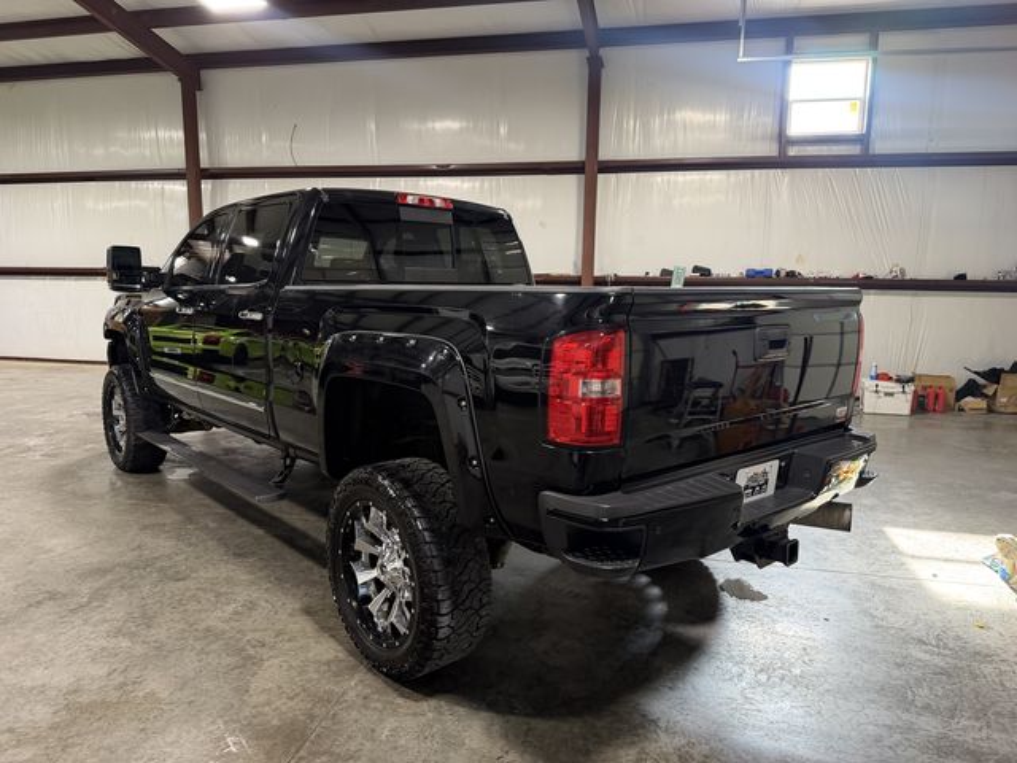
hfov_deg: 71.6
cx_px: 508
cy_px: 382
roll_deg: +0.1
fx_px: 705
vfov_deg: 56.8
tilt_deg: -9.6
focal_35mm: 24
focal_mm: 6.76
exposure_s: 1/60
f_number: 1.78
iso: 250
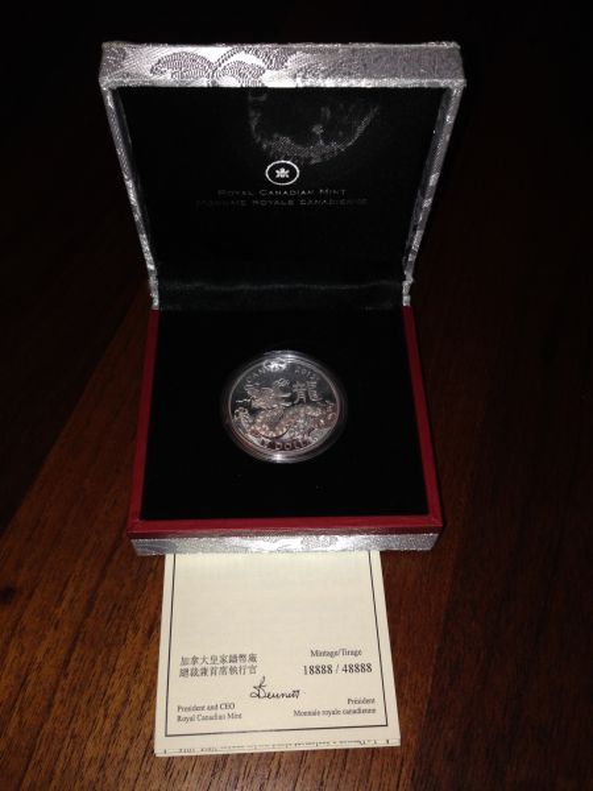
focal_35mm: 33
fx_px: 754
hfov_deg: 42.9
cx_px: 296
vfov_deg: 55.4
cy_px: 396
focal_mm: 4.12
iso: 50
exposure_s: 1/90
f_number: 2.4
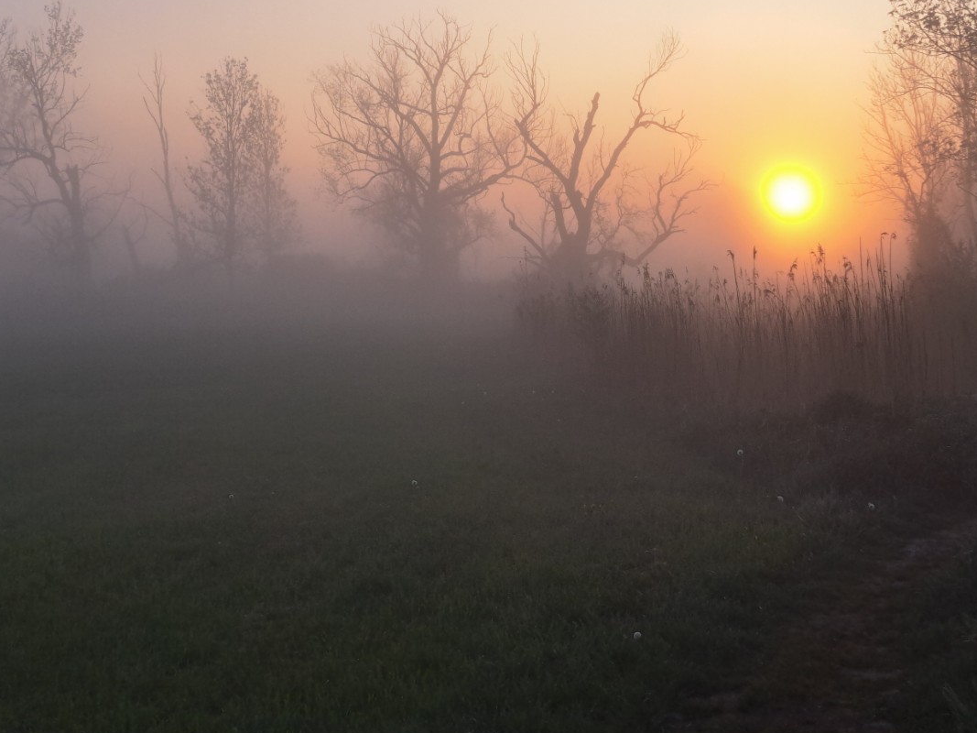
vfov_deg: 31.5
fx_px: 1270
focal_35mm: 45
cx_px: 557
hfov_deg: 42.0
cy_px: 165
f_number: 1.8
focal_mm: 5.23
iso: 50
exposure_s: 1/576
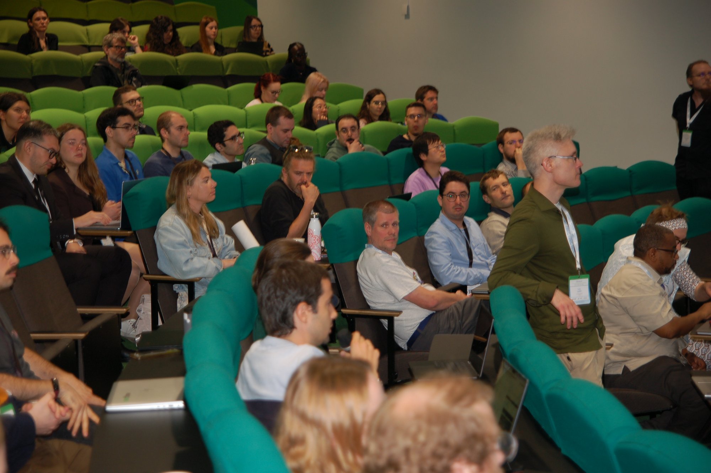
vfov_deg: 18.2
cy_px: 236
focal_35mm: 75
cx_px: 356
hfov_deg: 27.0
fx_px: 1480
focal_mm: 50
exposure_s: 1/60
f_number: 2.8
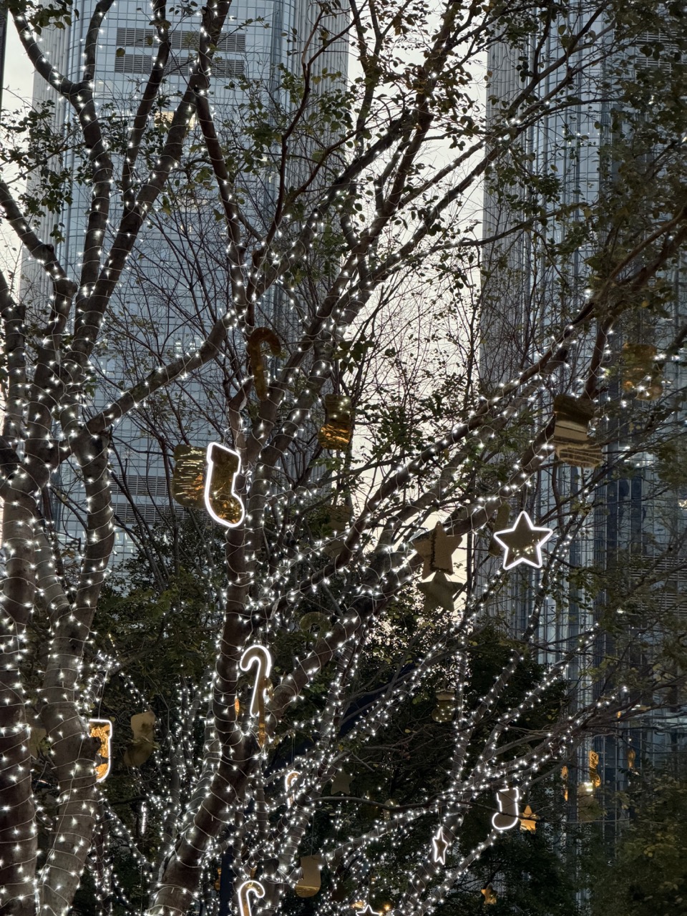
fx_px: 2646
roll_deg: -2.4
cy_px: 458
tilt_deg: +16.5
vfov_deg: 19.6
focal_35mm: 100
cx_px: 344
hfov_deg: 14.8
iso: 320
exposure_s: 1/100
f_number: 2.8
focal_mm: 16.89
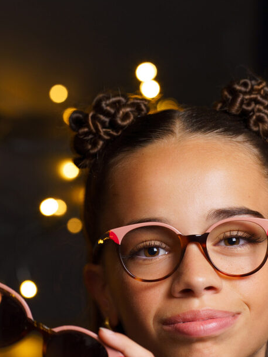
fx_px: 2973
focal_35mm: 288
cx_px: 160
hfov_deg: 5.2
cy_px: 323
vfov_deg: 6.9
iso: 320
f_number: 4
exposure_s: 1/15
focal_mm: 135
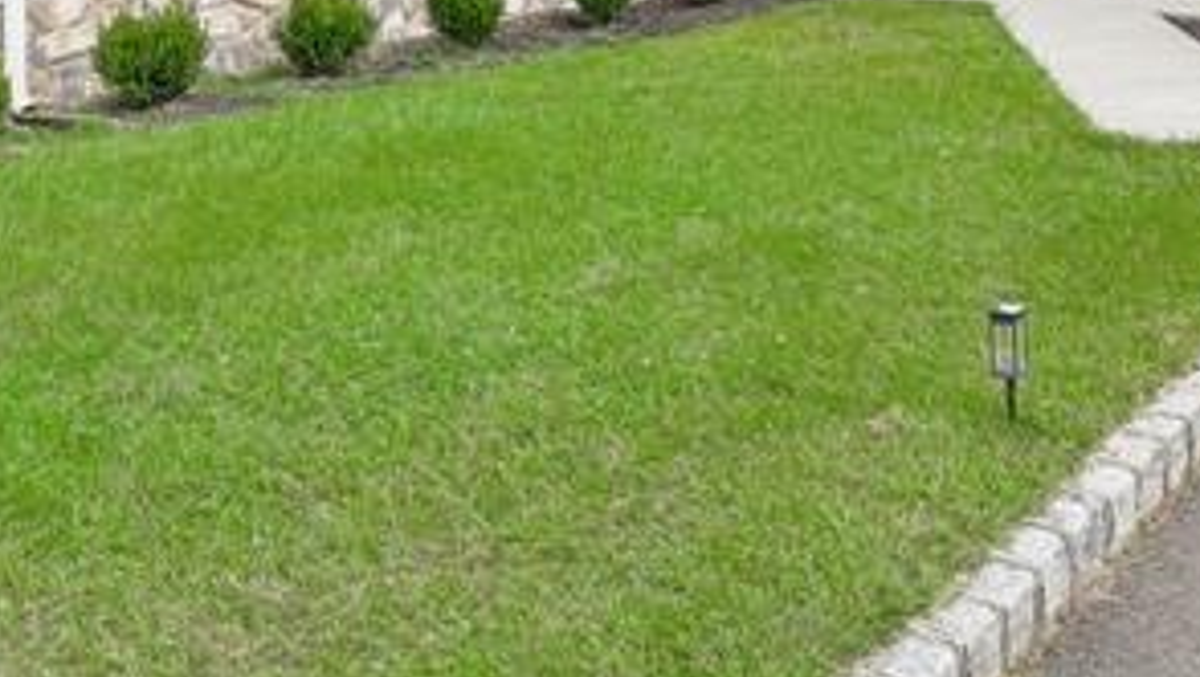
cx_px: 1000
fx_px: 1624
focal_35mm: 51
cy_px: -241
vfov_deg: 21.1
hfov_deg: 38.6
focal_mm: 9.6
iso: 160
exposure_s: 1/340
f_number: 5.6
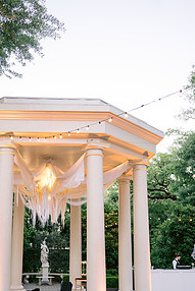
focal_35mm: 44
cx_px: 56
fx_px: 357
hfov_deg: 30.2
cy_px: 183
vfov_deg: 44.1
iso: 800
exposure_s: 1/125
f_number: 2.8
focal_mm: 28
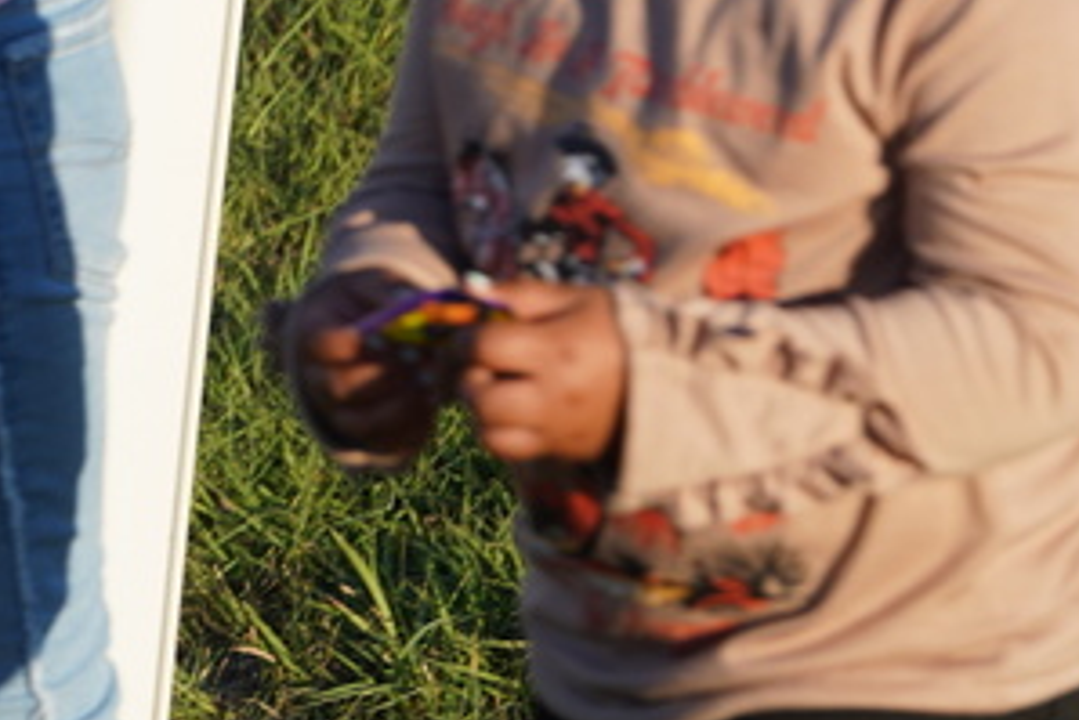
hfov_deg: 4.3
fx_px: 14213
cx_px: -616
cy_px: -382
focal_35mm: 474
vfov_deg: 2.9
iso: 100
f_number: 5.6
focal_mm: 138
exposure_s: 1/320
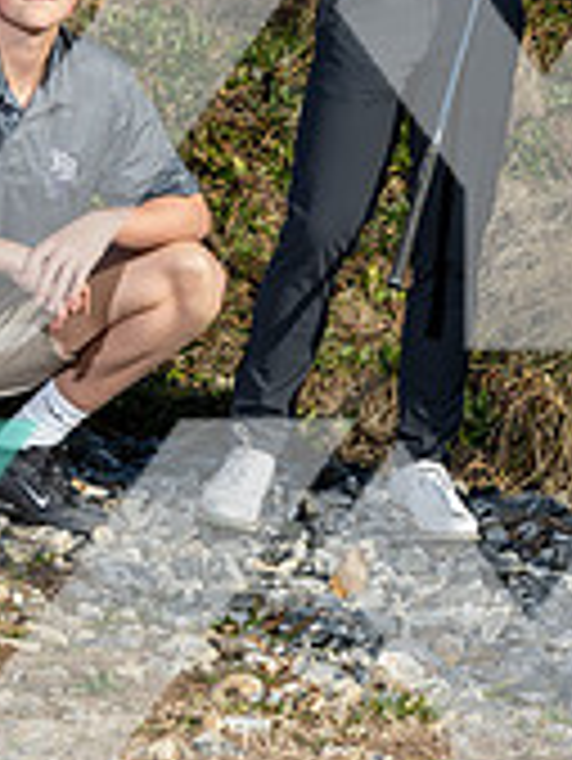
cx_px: 730
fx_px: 3631
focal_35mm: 165
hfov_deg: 8.9
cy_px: 115
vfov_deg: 11.9
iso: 64
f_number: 8
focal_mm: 50
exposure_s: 1/200
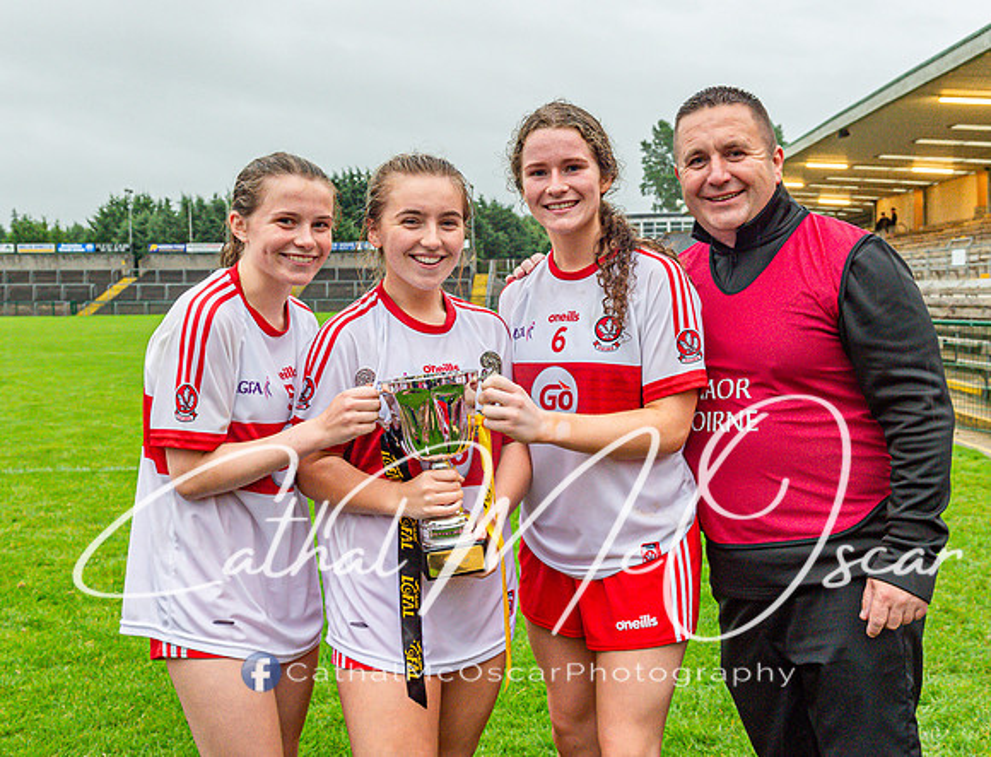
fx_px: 1096
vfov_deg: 38.1
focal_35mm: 38
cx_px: 518
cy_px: 347
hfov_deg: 48.7
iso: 1600
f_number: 4
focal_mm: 32
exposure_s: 1/100
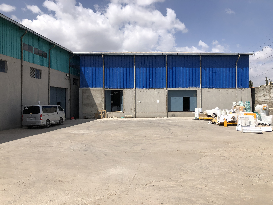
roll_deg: +0.1
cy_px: 102
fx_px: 221
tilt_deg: +0.1
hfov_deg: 63.4
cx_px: 136
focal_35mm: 28
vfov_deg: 49.7
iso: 20
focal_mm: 3.99
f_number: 1.8
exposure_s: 1/3040
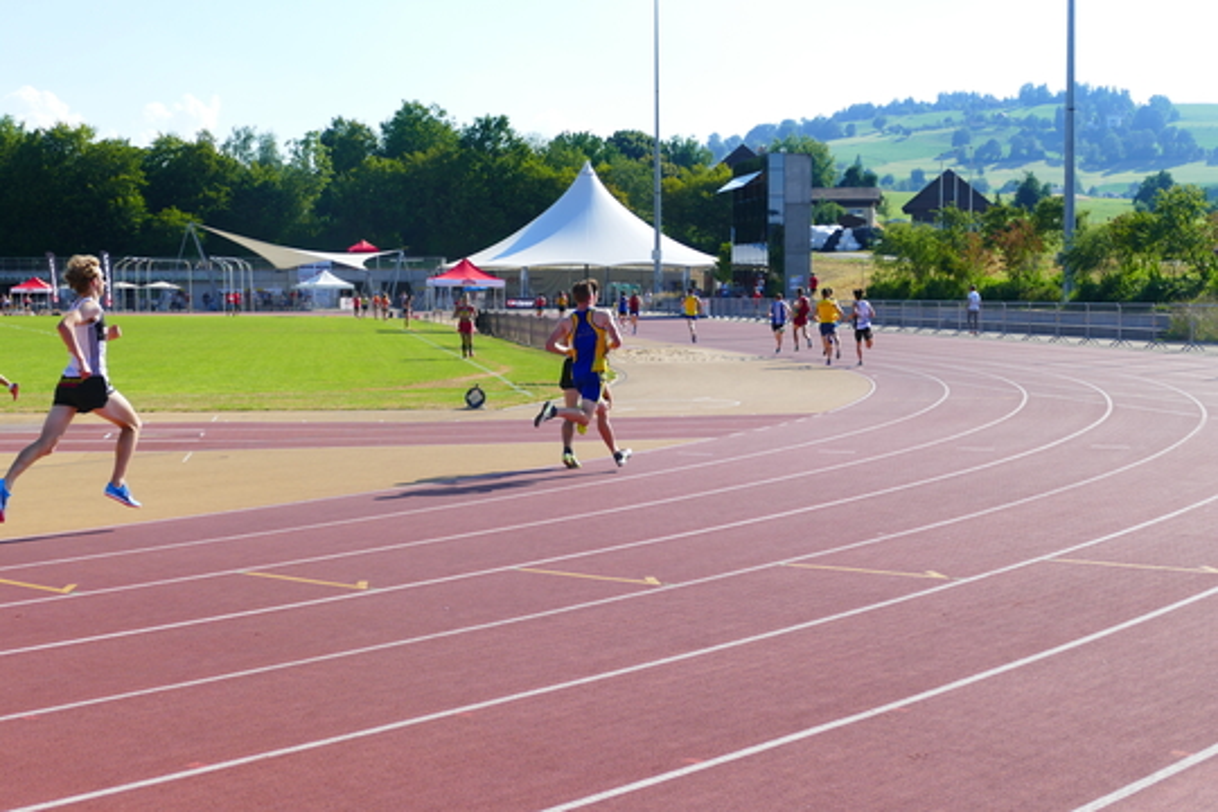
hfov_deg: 36.9
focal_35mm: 54
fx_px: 1827
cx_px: 609
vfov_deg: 25.1
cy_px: 406
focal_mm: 19.84
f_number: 3.4
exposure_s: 1/1000
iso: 125
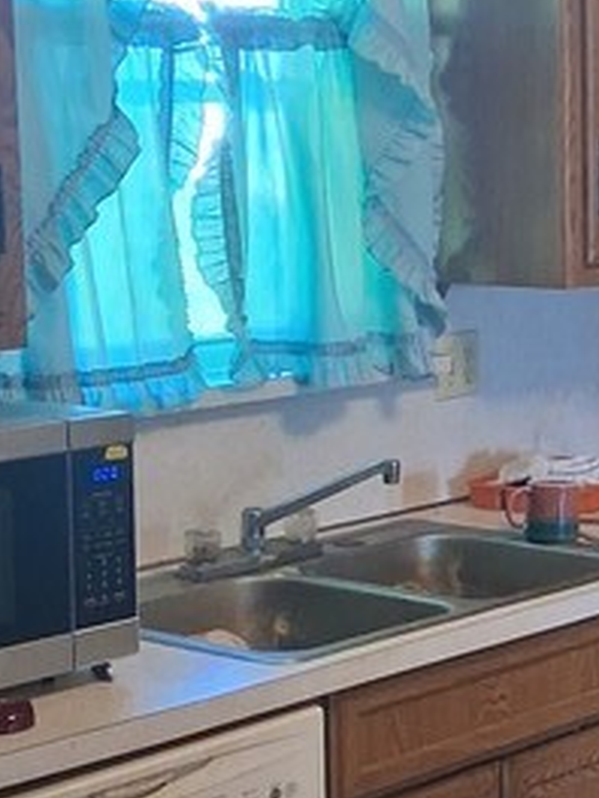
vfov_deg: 19.4
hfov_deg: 14.3
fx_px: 2330
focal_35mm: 101
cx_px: 644
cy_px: 411
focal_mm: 3.98
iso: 400
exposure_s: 1/100
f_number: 1.8
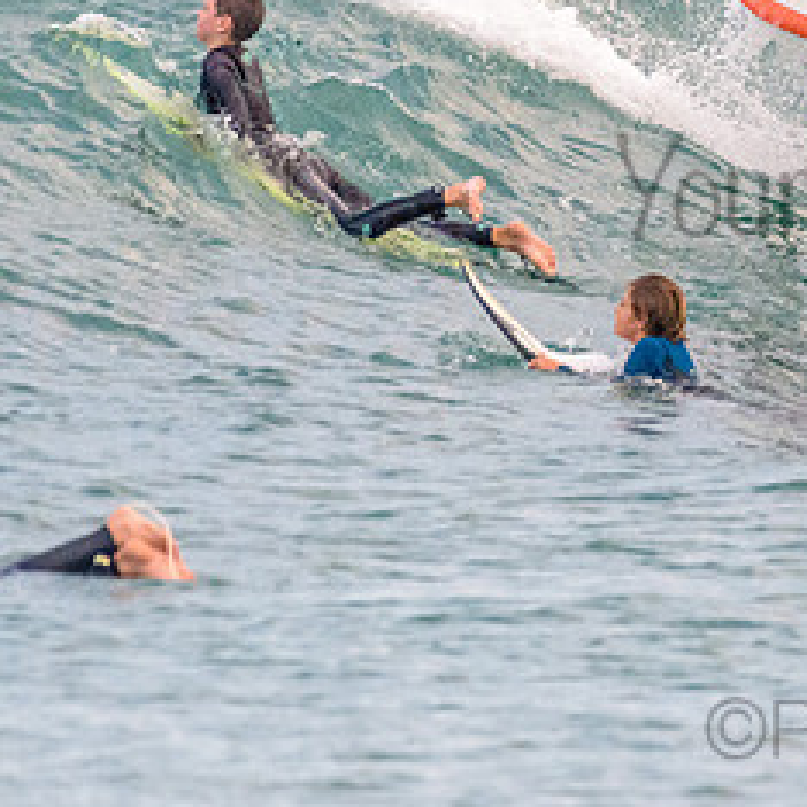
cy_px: 41
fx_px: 34051
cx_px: 911
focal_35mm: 1291
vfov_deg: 1.4
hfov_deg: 1.4
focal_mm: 500
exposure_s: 1/2000
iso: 2500
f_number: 5.6
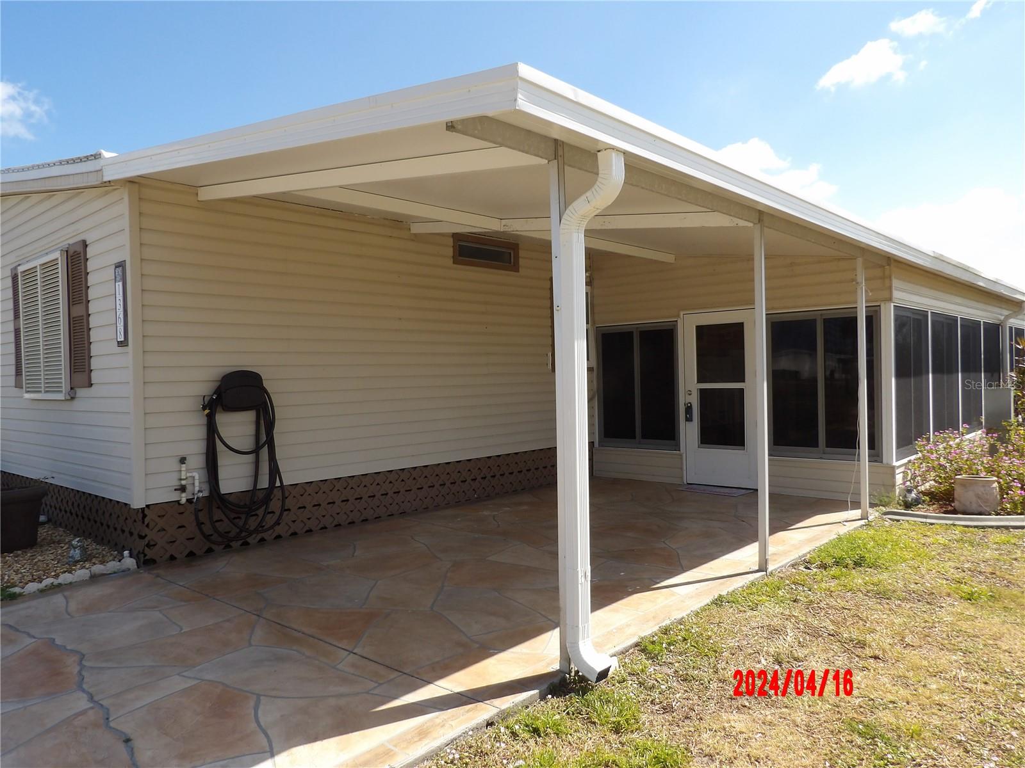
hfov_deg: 71.6
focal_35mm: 24
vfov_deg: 56.8
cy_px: 384
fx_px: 711
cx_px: 512
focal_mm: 4.3
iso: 100
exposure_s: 1/233
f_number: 5.6
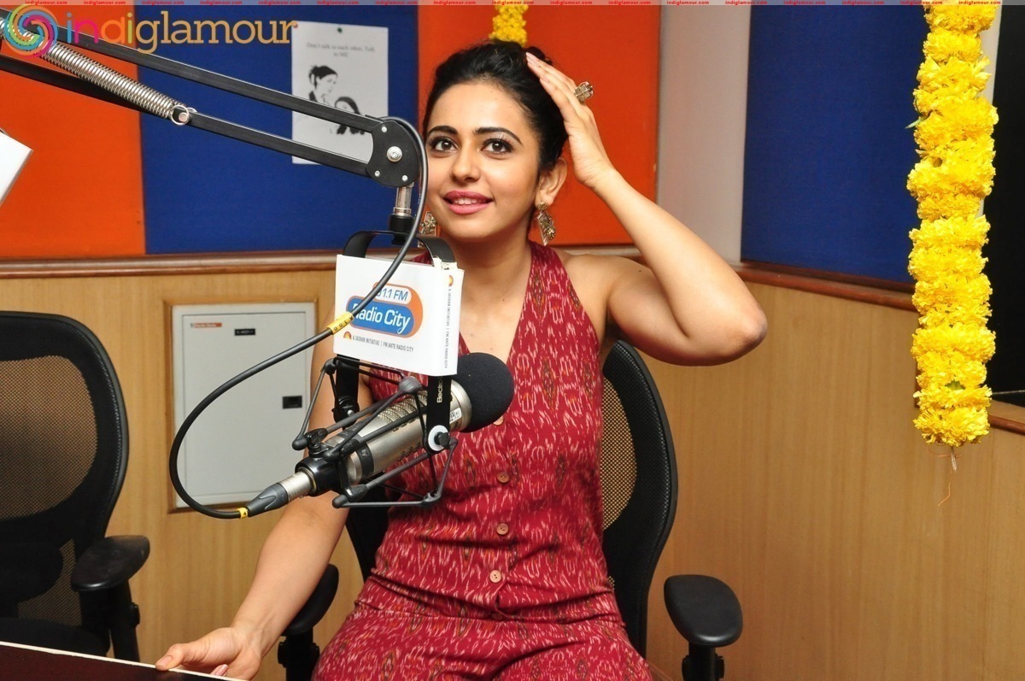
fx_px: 1280
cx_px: 512
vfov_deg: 29.8
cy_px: 340
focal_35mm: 45
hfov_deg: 43.7
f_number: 8
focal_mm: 30
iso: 1250
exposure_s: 1/125
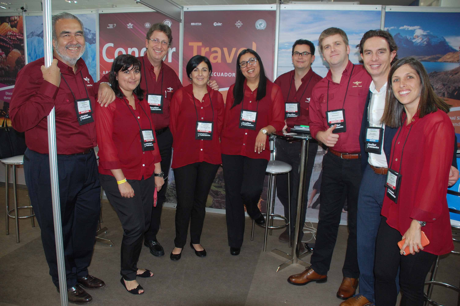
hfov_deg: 62.0
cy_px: 153
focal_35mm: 30
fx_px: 383
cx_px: 230
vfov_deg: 43.5
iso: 400
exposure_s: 1/60
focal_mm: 20
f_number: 3.8
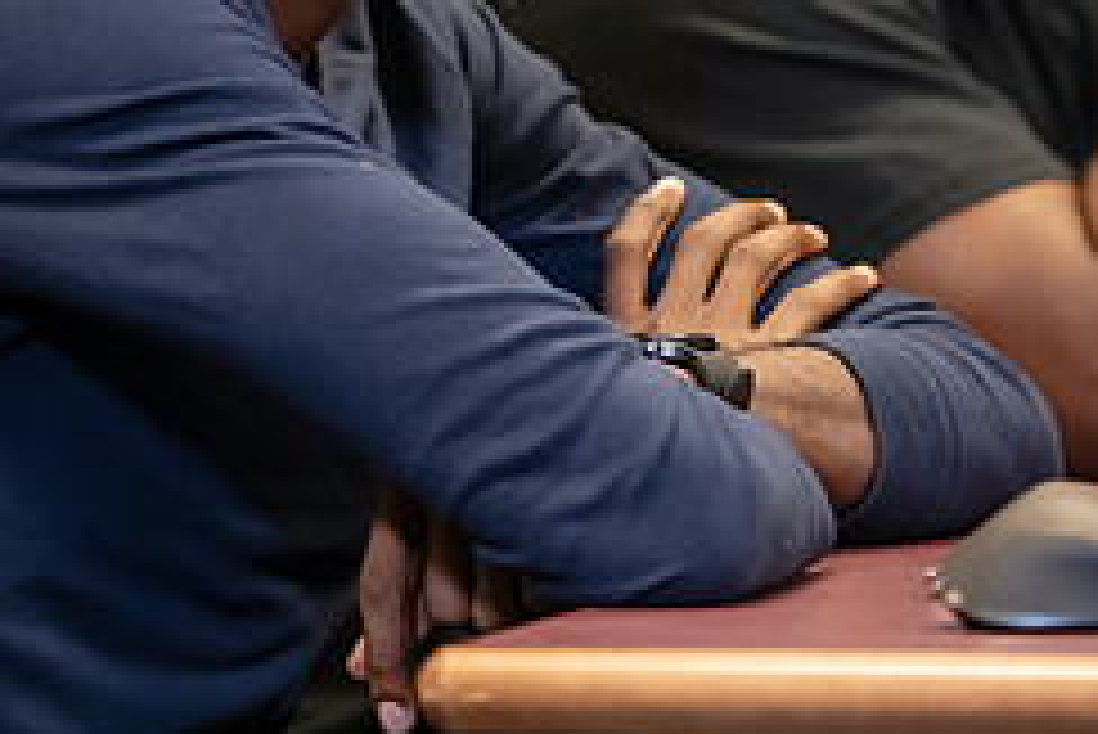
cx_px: 369
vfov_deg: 4.0
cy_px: -29
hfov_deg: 6.0
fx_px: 10528
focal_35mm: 345
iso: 3200
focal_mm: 145
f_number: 2.8
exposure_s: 1/250
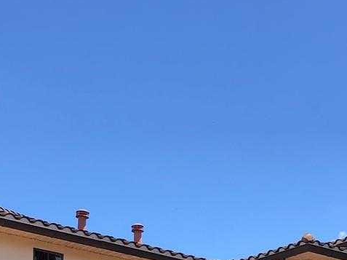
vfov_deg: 14.9
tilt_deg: +8.3
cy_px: 352
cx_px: 207
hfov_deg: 20.9
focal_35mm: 94
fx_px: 942
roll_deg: +0.1
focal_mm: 3.99
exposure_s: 1/1215
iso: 20
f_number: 1.8
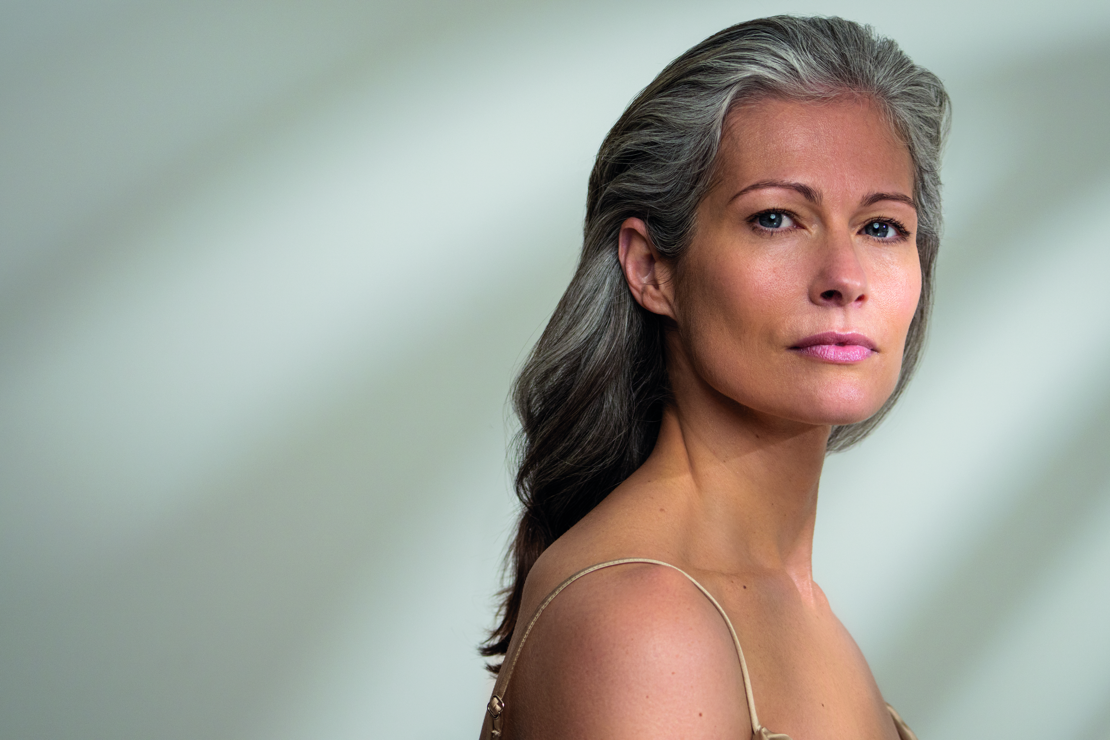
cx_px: 555
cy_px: 370
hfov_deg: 19.5
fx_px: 3237
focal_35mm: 105
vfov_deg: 13.0
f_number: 4
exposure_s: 1/250
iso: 640
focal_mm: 70
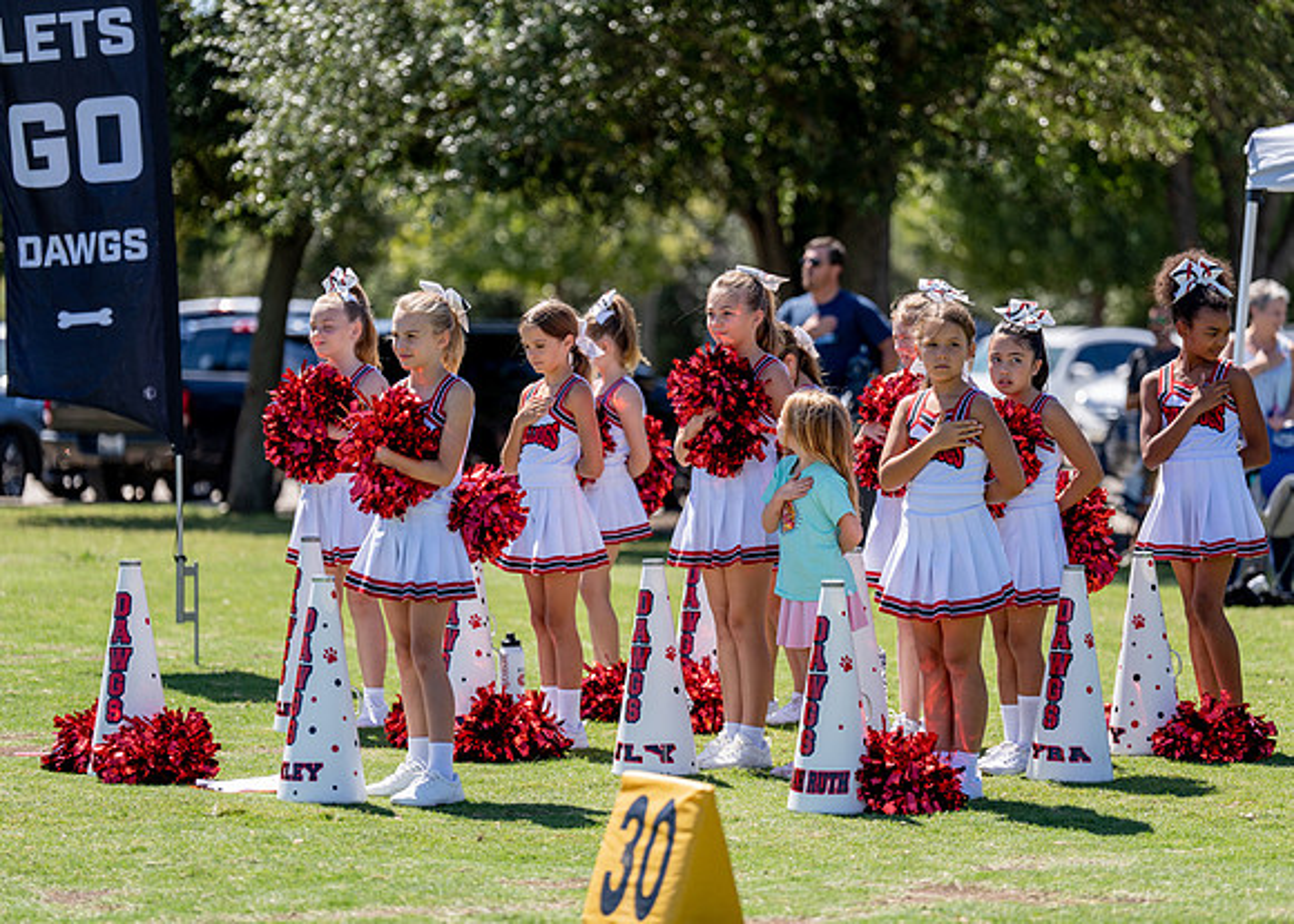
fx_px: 5574
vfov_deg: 9.5
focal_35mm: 152
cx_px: 696
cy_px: 463
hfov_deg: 13.2
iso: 100
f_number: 2.8
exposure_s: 1/1250
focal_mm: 144
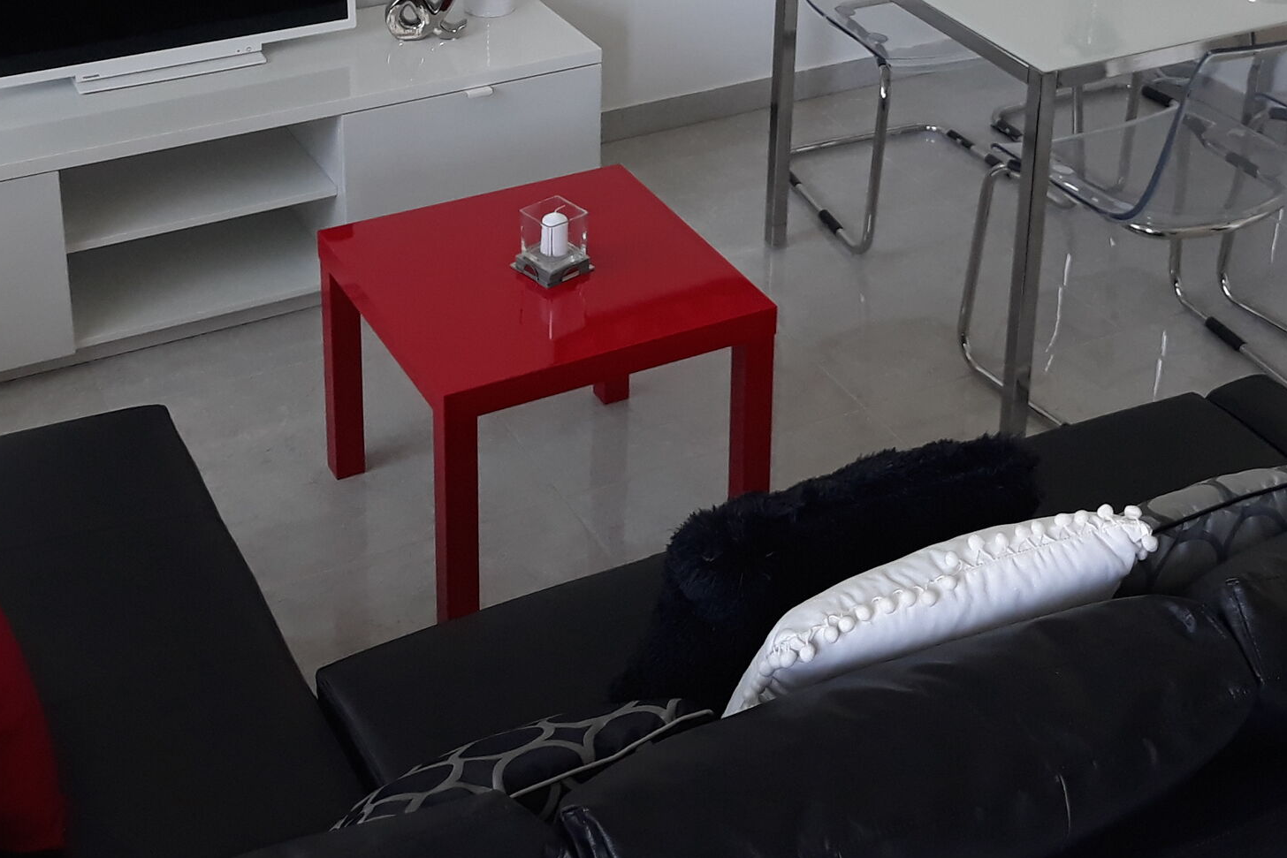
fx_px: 1931
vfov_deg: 23.7
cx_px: 730
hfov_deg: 36.8
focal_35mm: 54
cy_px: -48
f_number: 1.7
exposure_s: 1/50
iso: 100
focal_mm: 3.71
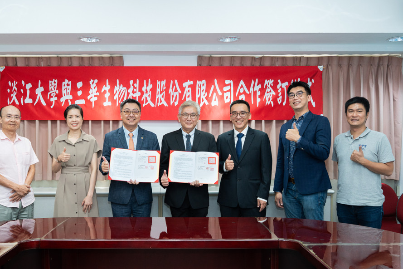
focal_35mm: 38
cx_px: 172
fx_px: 425
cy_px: 152
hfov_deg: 50.5
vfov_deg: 35.0
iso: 1000
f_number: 5.6
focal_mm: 28
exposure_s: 1/125
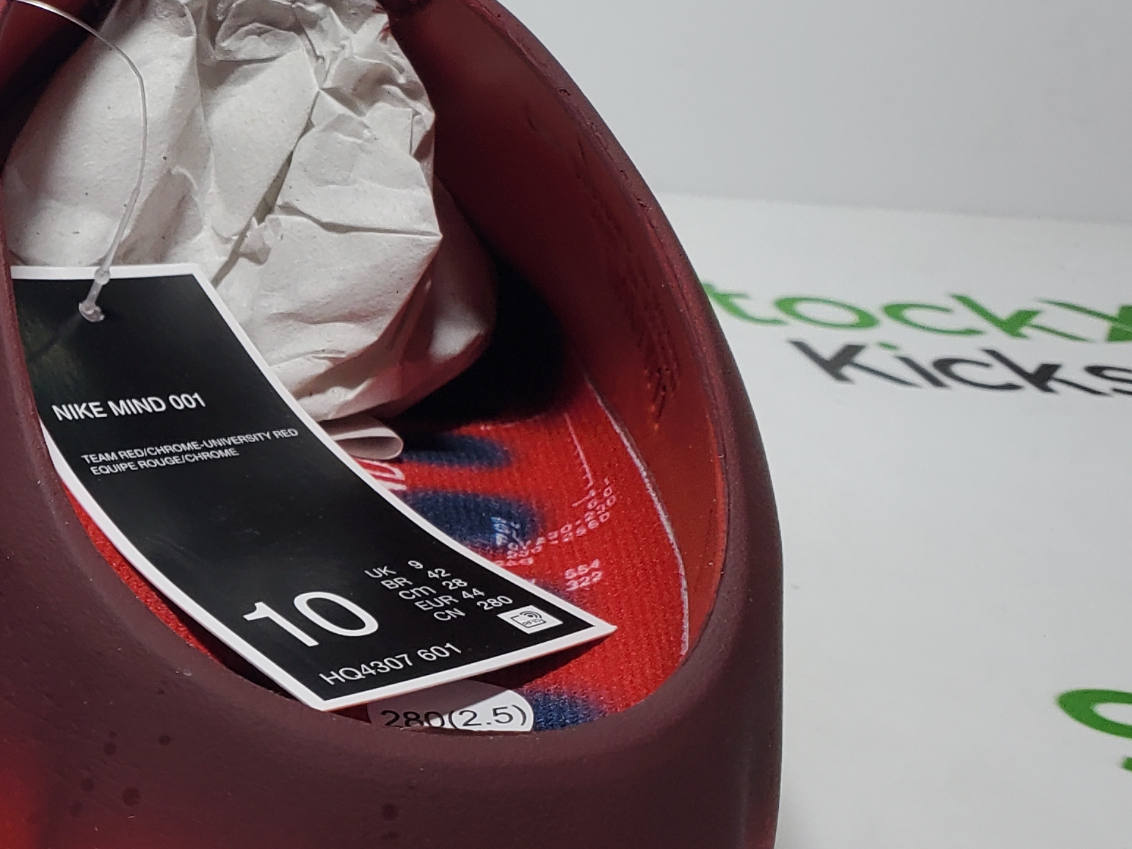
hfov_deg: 26.0
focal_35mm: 68
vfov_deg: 21.6
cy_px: 519
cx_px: -172
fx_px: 2223
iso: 50
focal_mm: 4.3
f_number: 2.4
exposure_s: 1/185
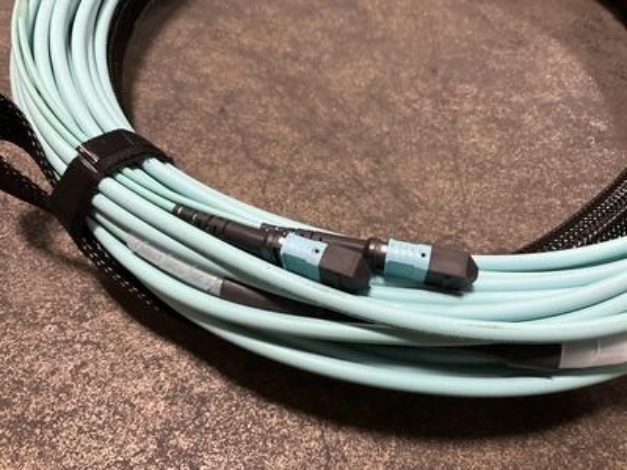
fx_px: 525
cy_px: 235
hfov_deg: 61.7
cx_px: 314
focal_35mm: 29
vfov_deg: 48.2
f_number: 1.8
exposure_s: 1/40
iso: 320
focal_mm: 3
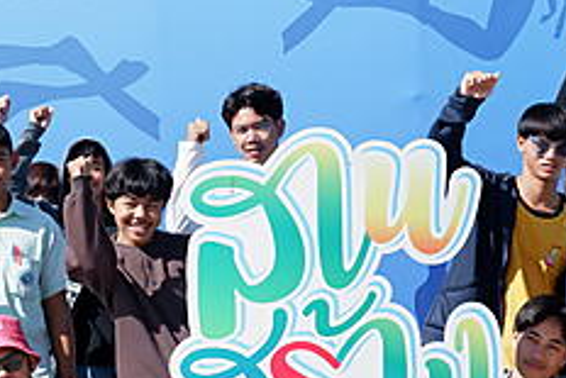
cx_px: 78
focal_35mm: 207
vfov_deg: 6.6
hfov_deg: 9.9
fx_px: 3256
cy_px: 299
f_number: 8
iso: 400
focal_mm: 50
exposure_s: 1/550
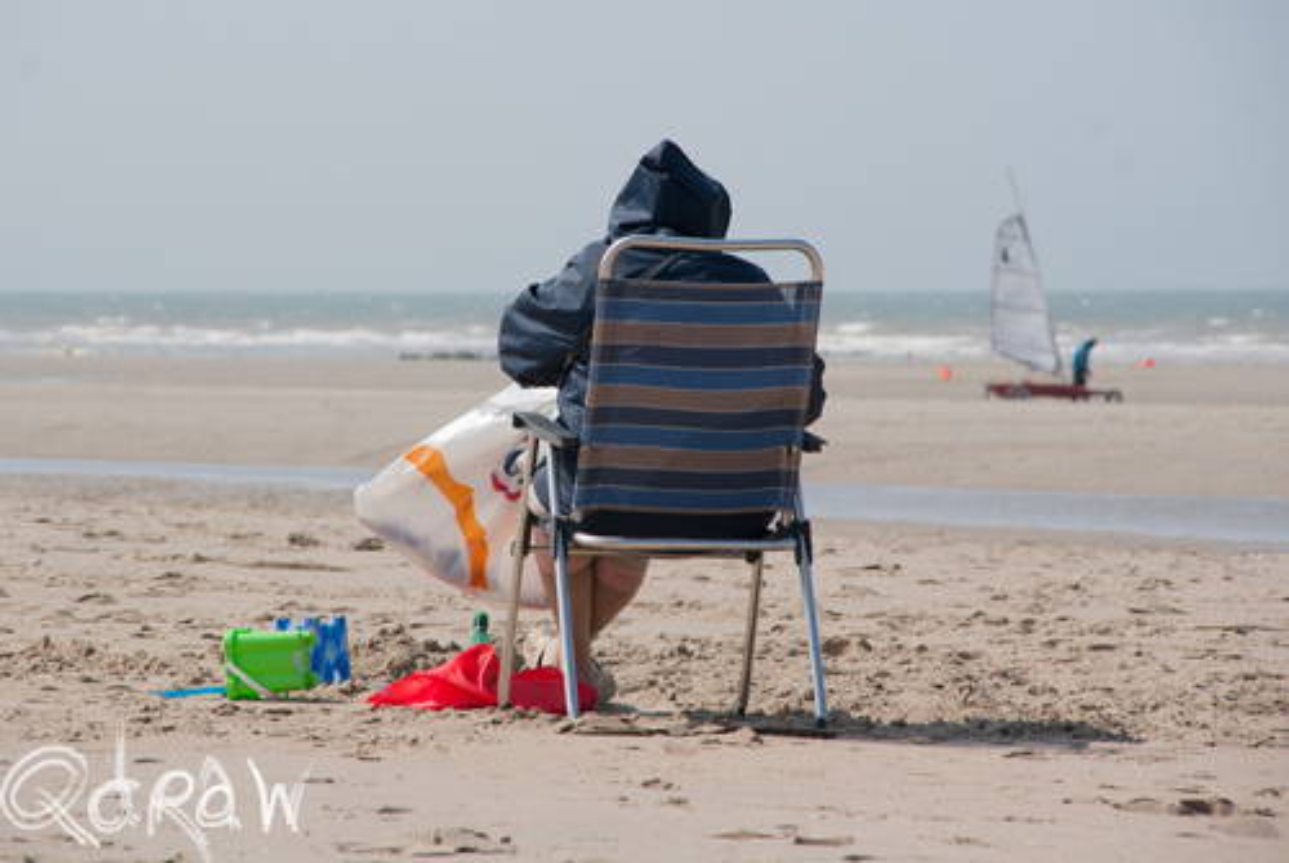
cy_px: 432
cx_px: 644
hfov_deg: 10.1
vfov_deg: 6.8
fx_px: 7261
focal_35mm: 202
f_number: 8
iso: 100
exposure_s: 1/250
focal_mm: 135
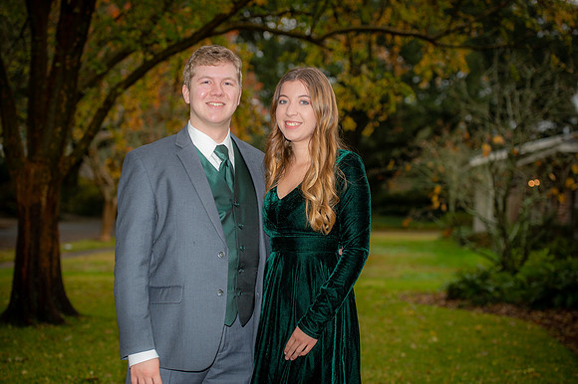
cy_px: 192
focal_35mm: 70
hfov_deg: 28.9
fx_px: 1123
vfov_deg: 19.4
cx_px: 289
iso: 125
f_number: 3.5
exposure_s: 1/200
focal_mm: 70
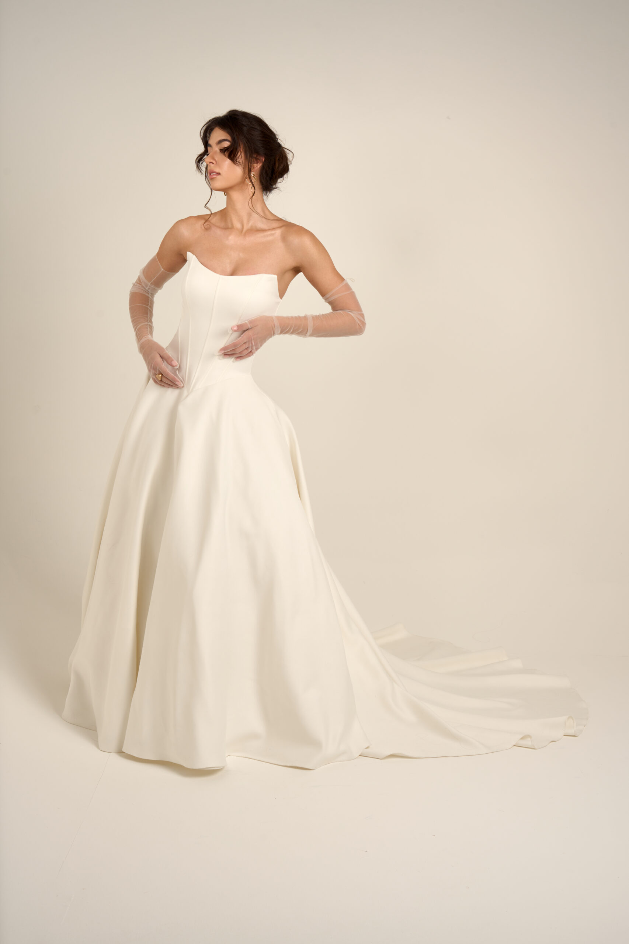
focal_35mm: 47
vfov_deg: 41.9
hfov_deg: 28.6
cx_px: 314
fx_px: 1232
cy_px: 472
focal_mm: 47
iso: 100
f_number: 10
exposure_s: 1/200
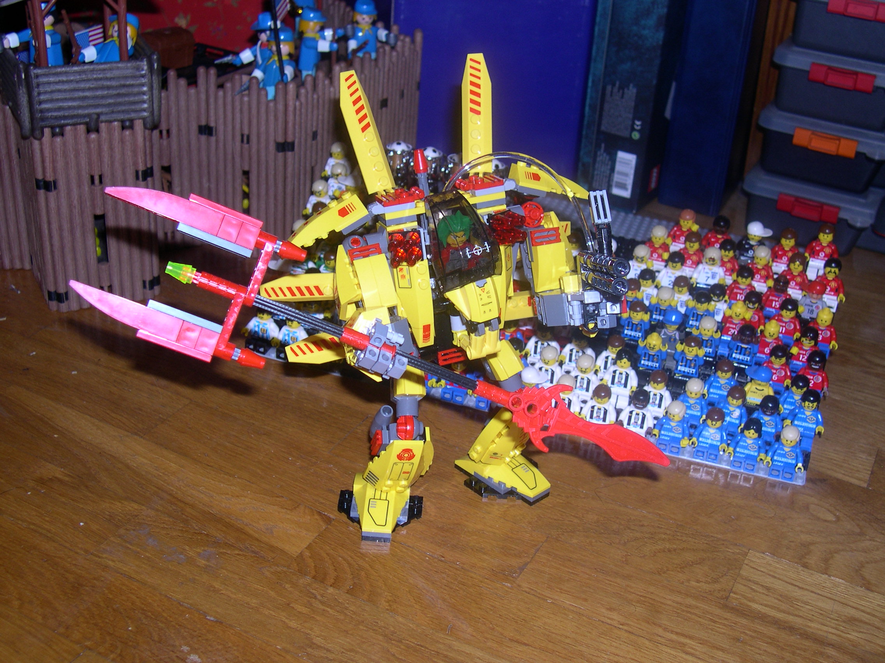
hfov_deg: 44.8
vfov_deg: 34.3
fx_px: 1074
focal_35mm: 42
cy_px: 332
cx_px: 442
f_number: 2.9
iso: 100
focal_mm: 9
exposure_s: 1/60
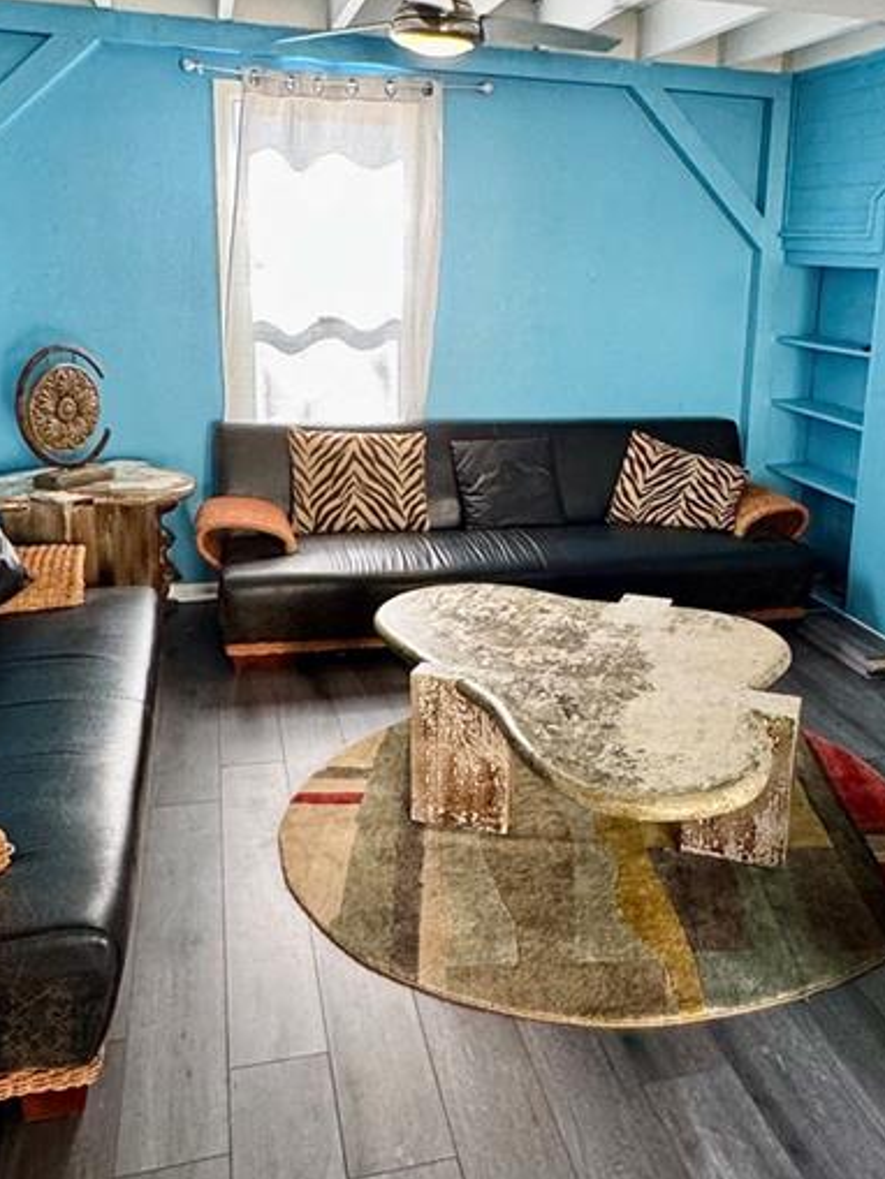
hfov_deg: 42.5
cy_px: 514
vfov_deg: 55.2
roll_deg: -4.0
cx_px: 572
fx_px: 1124
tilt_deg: -11.2
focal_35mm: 33
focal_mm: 2.22
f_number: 2.2
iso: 160
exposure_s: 1/60
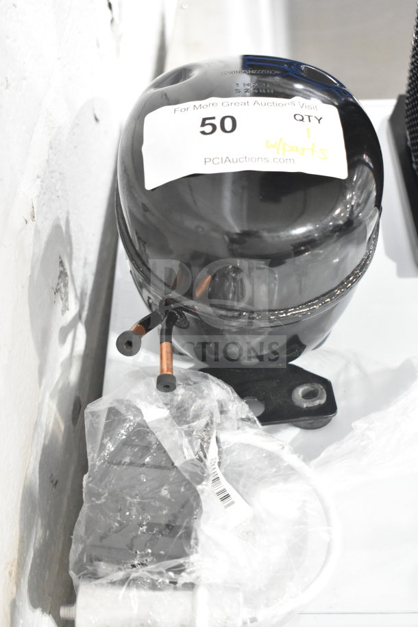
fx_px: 888
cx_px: 209
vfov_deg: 38.9
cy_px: 314
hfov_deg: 26.5
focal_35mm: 51
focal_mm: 34
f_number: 4.5
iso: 3600
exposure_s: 1/50
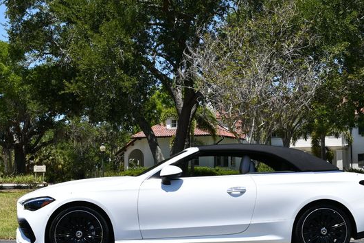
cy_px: 136
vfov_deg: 23.4
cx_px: 205
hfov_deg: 34.4
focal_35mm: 58
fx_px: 587
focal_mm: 24
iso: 100
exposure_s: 1/250
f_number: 8
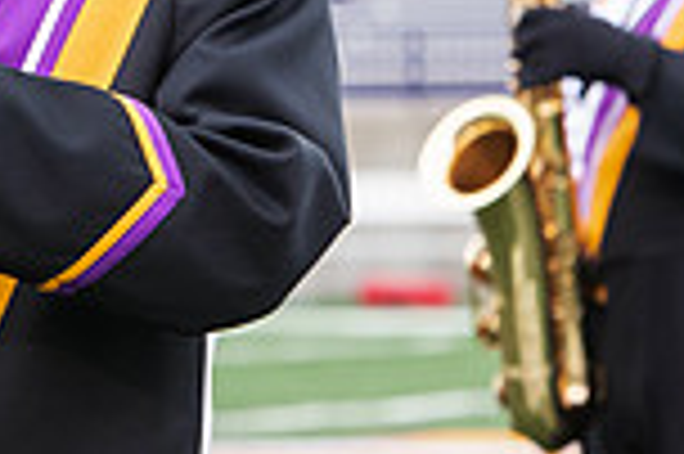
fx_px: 9793
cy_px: -218
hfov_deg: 4.0
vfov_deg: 2.7
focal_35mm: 516
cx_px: -68
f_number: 5.6
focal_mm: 135
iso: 1000
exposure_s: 1/500
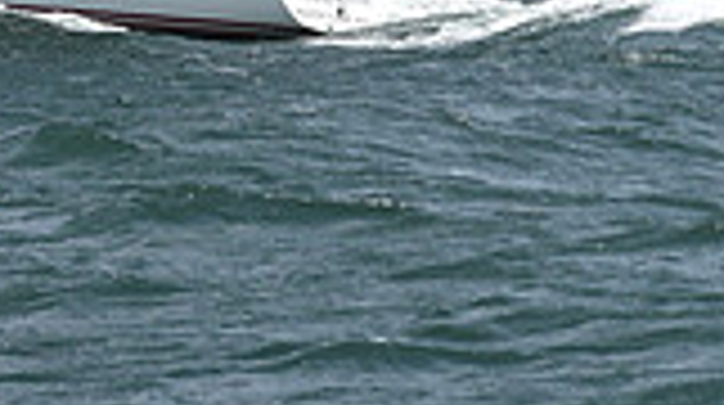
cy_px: -819
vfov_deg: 3.3
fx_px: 6882
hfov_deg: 6.0
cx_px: -61
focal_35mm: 359
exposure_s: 1/1250
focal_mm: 95
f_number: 8
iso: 250
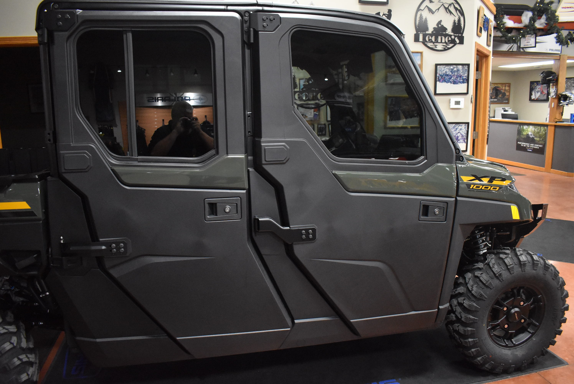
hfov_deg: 67.3
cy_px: 192
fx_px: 431
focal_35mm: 27
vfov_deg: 48.0
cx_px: 287
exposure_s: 1/125
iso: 4500
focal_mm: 18
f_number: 3.5
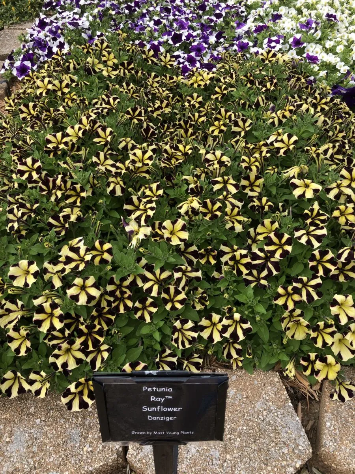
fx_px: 383
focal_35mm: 28
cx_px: 178
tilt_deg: -47.0
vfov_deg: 63.4
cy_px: 237
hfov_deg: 49.7
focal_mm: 3.99
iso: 20
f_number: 1.8
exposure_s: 1/684
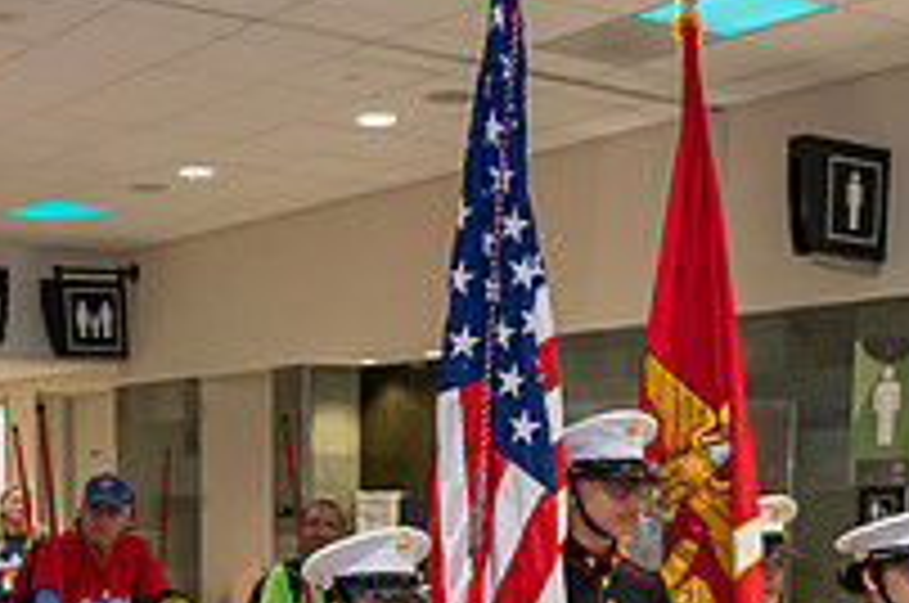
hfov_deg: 29.1
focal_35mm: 69
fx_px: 1739
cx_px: 324
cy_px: 774
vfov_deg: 18.4
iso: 4500
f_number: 5
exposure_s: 1/160
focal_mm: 24
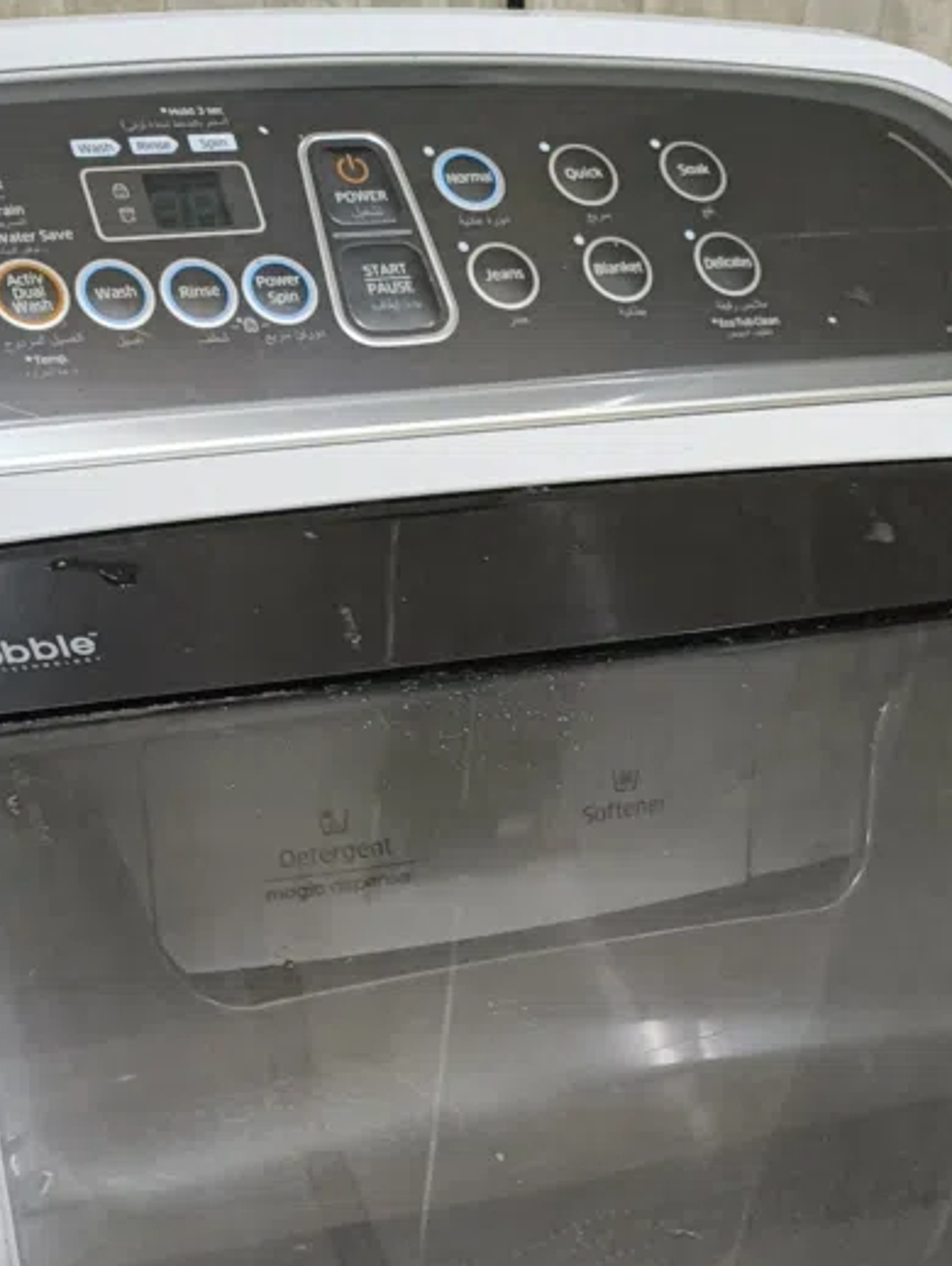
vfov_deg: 27.0
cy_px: 1532
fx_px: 2304
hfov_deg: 22.9
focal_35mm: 63
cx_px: 810
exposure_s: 1/50
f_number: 1.87
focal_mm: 5.56
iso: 1438
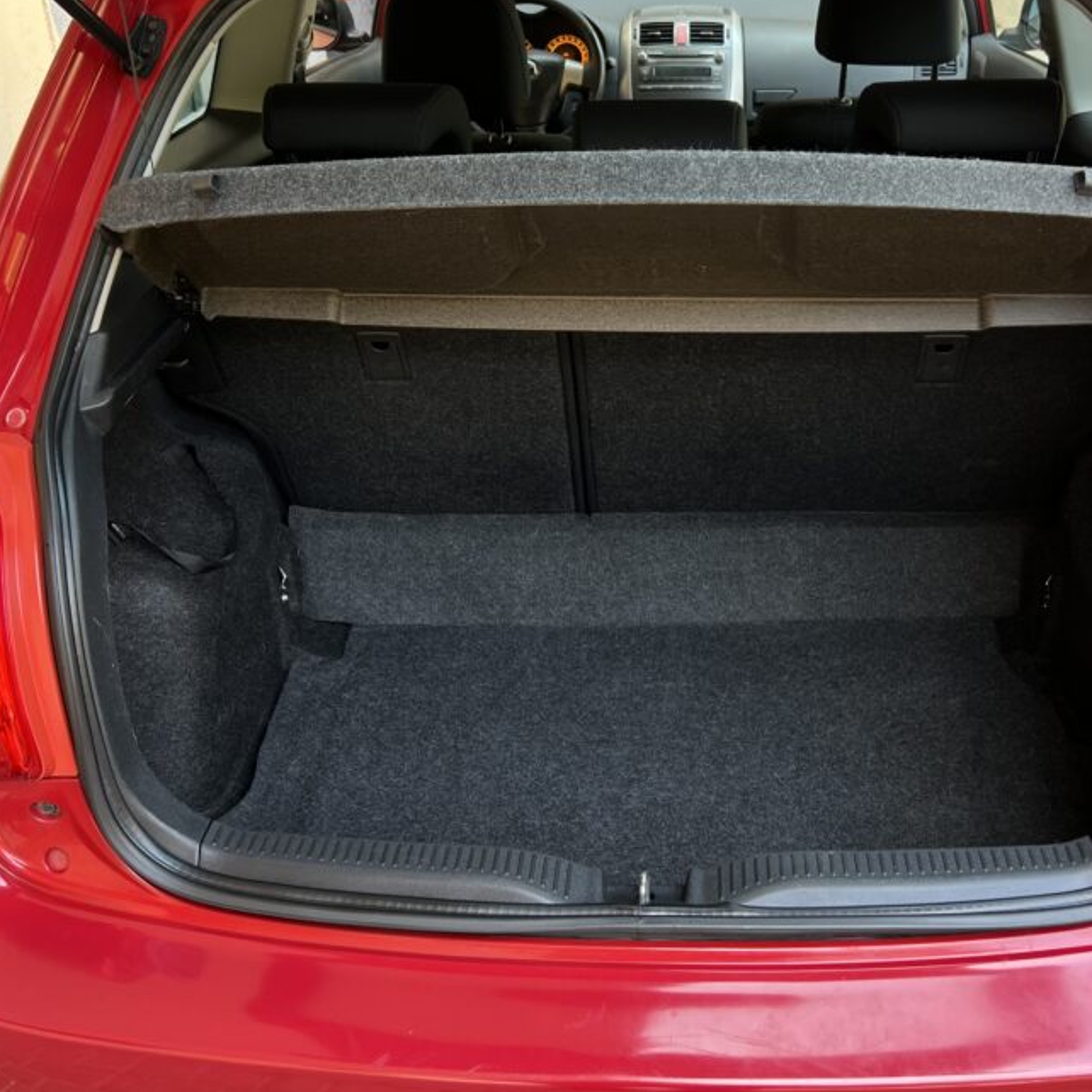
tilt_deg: -27.9
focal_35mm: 38
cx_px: 653
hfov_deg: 43.6
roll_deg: +0.8
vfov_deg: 43.8
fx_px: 1356
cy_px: 482
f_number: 1.5
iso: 100
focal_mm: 5.7
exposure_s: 1/121
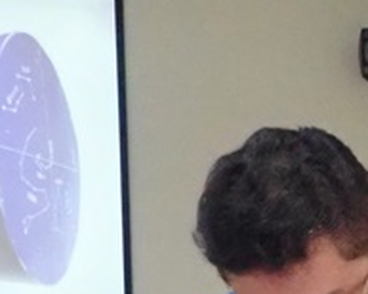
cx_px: 406
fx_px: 1034
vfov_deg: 14.4
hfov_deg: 19.3
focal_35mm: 95
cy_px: 513
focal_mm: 4.5
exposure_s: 1/500
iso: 2000
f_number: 2
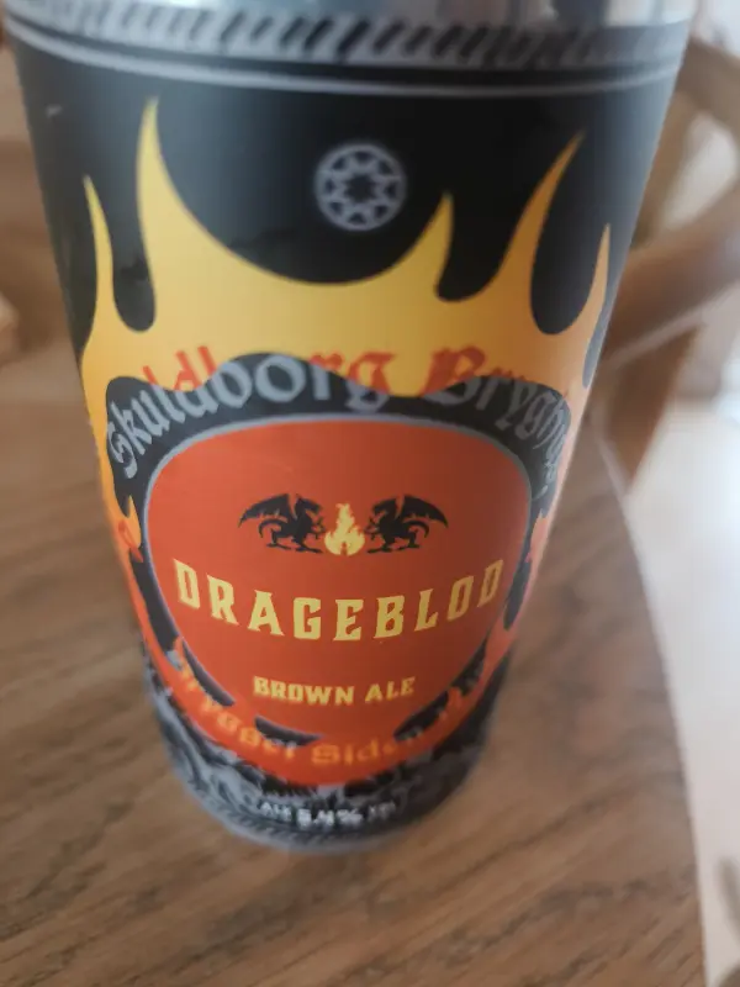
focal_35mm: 24
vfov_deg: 71.6
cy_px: 494
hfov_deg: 56.8
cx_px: 370
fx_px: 684
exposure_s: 1/33.4
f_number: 2.8
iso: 400
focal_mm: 5.59
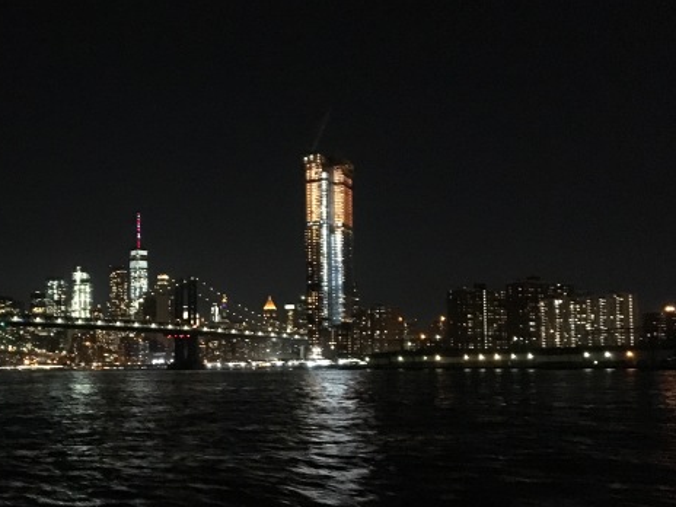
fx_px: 781
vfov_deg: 35.7
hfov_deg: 45.9
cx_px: 213
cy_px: 323
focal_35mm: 40
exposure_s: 1/15
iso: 1250
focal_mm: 4.15
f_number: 2.2
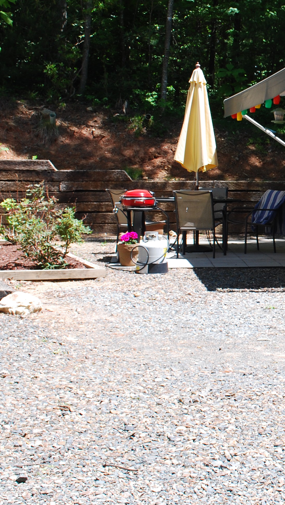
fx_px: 927
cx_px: 375
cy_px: 188
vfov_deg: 30.4
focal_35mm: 69
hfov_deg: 16.5
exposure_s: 1/125
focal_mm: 22
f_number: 9
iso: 200
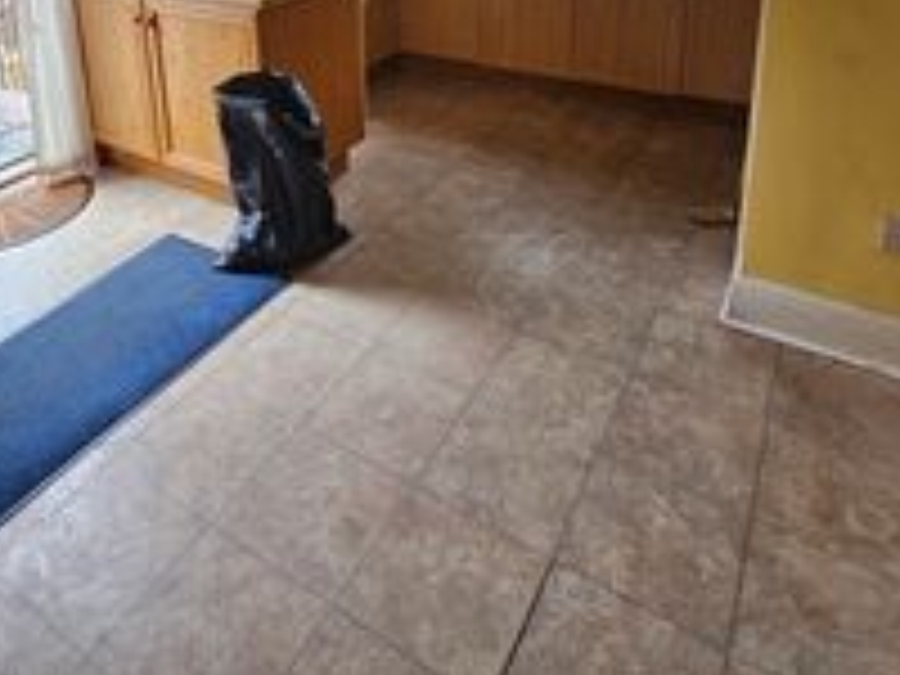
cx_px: 364
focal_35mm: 26
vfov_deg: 45.3
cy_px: 9
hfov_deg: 66.7
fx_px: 676
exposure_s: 1/70.8
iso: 250
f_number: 2.2
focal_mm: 2.2
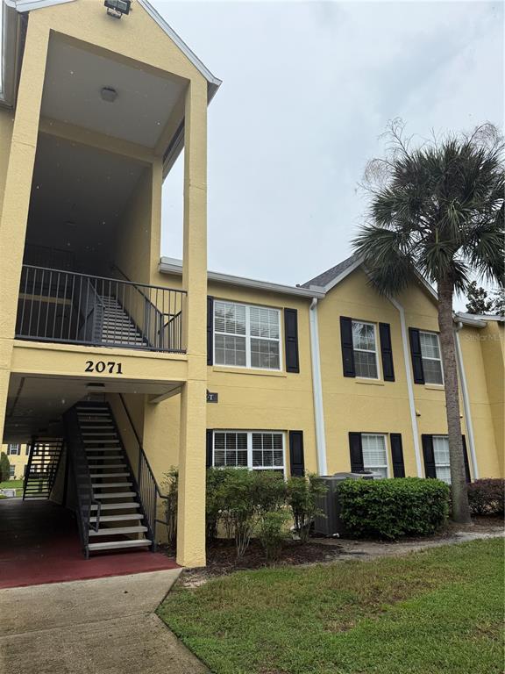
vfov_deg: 71.6
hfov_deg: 56.8
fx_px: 467
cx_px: 252
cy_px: 337
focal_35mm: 24
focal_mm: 6.76
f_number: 1.78
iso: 80
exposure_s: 1/1727
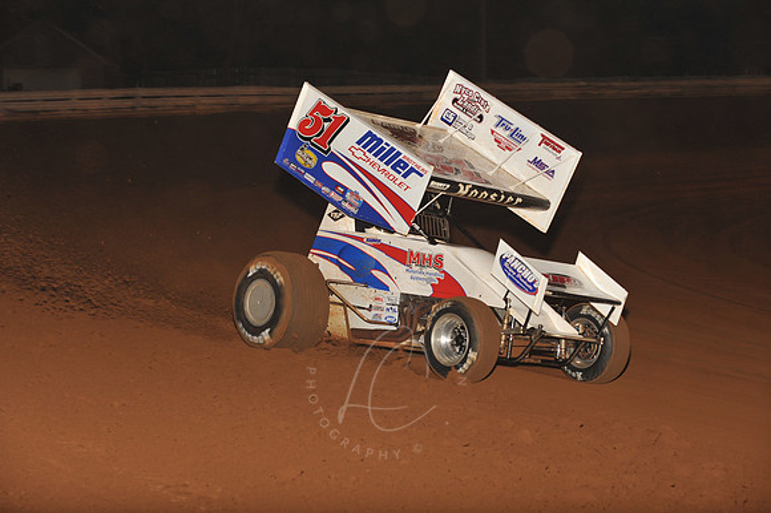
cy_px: 256
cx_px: 386
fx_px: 2397
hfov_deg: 18.3
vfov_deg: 12.2
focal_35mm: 112
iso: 800
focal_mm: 112
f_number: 6.3
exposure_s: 1/320
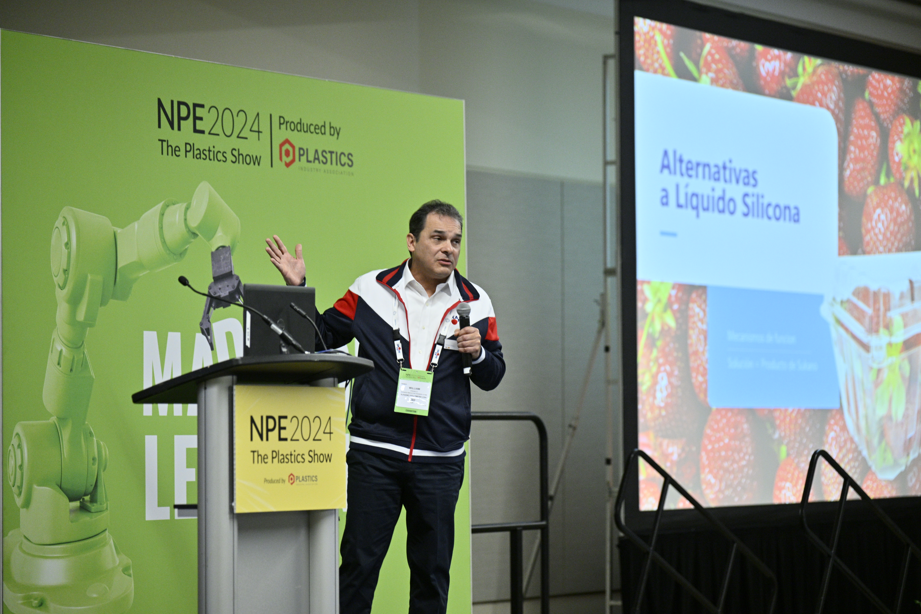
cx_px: 460
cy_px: 307
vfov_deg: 12.5
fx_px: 2814
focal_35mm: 110
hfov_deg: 18.6
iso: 1000
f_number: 2.7
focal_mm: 110
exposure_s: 1/250
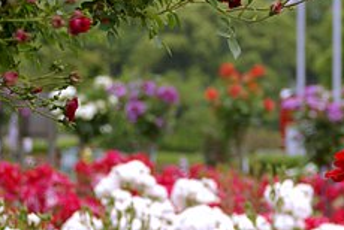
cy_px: 247
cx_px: 305
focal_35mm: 160
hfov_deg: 12.7
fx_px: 1531
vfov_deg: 8.5
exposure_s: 1/320
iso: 100
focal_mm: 48
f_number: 4.5
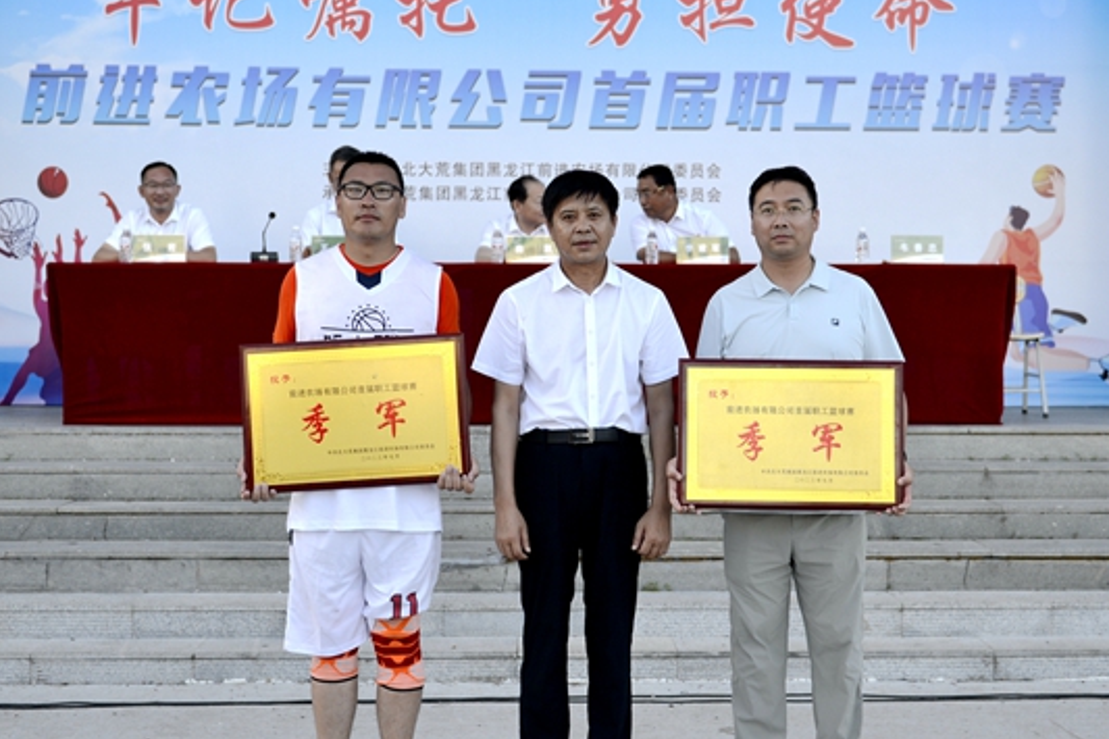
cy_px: 307
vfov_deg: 23.7
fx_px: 1755
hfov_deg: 35.1
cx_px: 566
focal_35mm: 57
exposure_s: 1/1000
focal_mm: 38
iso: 320
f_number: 2.8
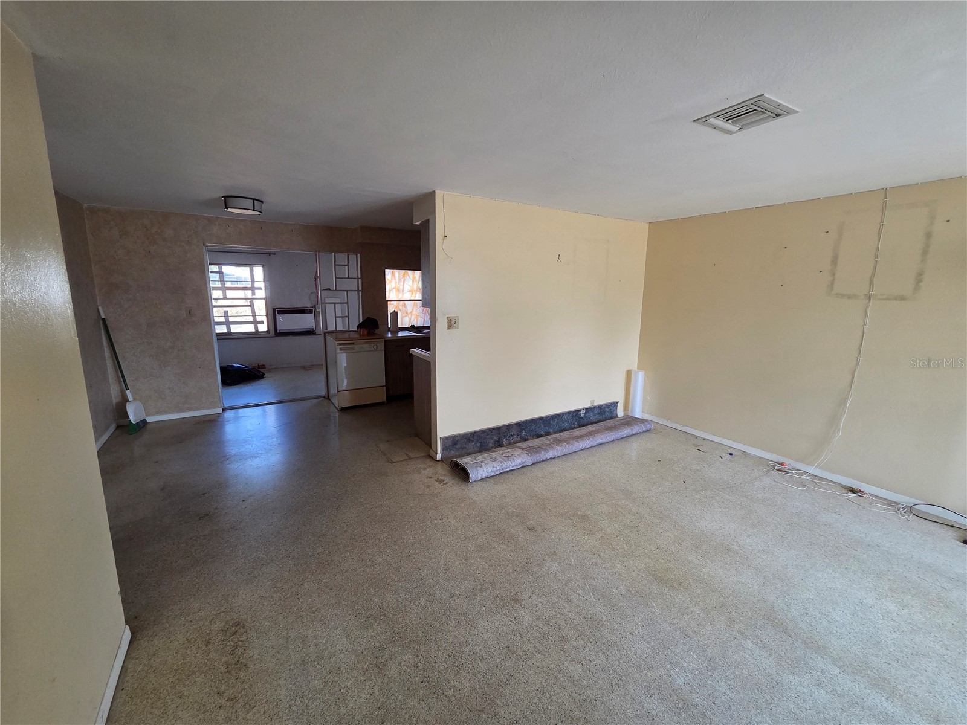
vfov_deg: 89.9
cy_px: 362
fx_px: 363
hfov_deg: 106.2
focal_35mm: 13
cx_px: 484
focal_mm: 2.2
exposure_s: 1/120
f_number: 2.2
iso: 200
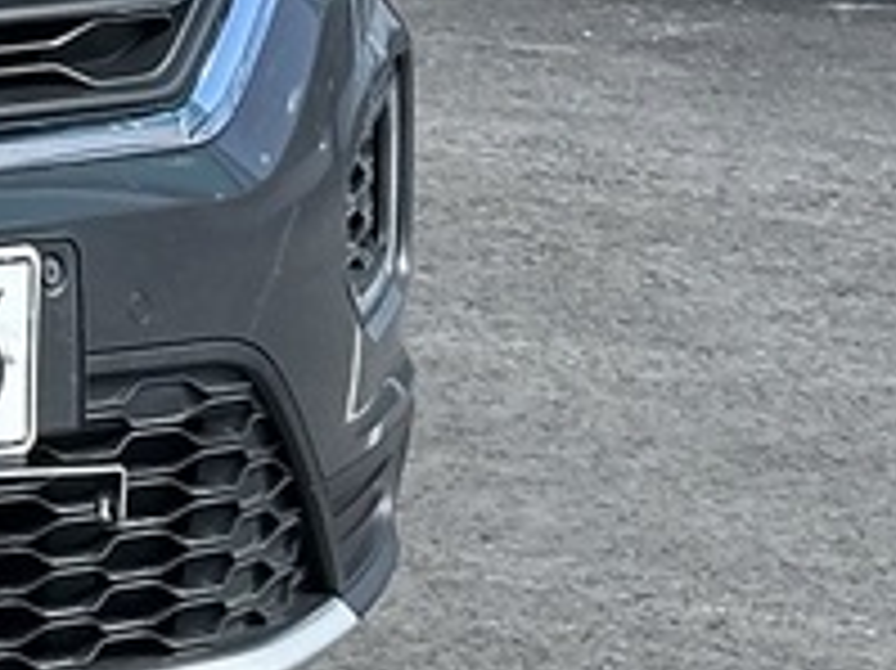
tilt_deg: -2.0
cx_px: -1733
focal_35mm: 348
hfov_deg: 5.4
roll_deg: -1.5
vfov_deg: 4.2
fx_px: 9002
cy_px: -526
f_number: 1.78
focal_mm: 6.86
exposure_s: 1/431
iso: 64
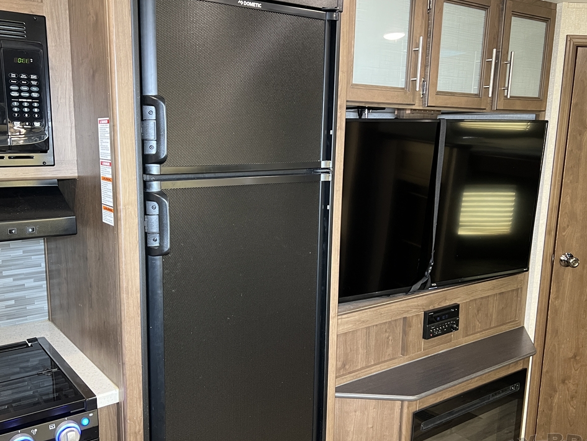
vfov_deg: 42.9
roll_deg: +0.2
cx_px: 250
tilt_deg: -12.6
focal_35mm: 33
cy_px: 234
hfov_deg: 55.1
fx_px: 560
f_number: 1.5
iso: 250
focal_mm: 5.7
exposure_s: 1/60
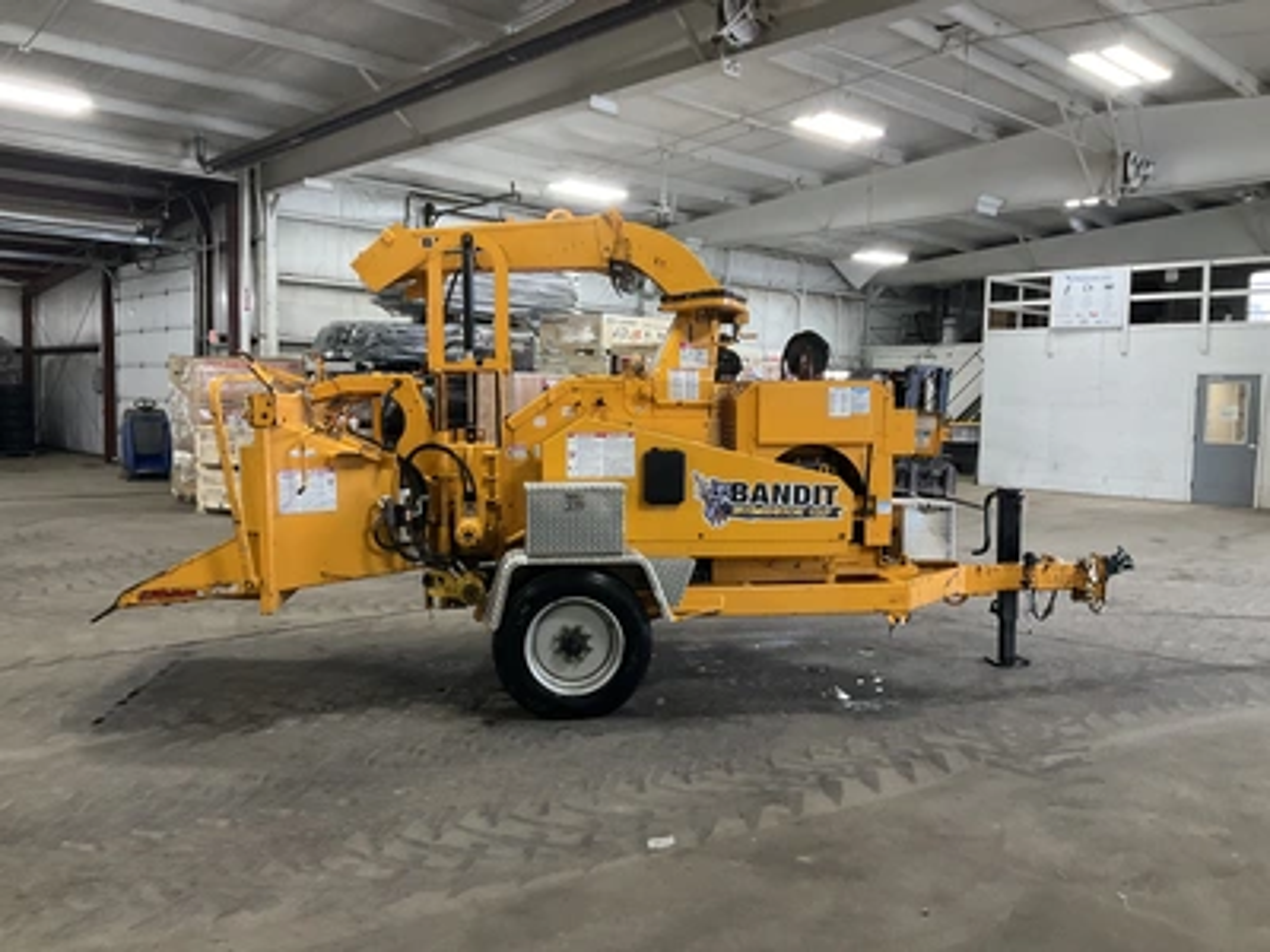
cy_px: 476
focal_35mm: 29
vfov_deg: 48.2
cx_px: 635
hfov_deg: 61.7
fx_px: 1064
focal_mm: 3
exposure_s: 1/60
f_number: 1.8
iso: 200
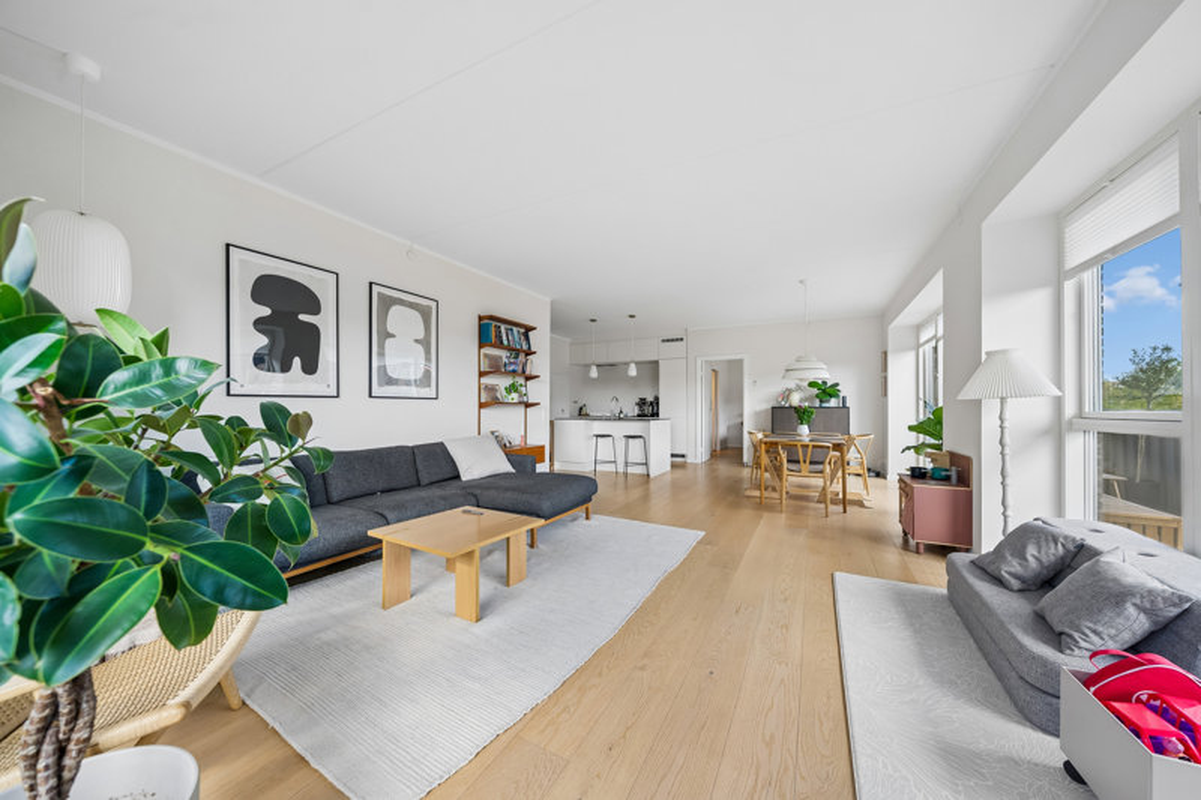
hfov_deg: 112.6
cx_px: 600
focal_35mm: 12
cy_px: 400
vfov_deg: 90.0
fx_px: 400
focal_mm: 12
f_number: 5.6
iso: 320
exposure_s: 1/80
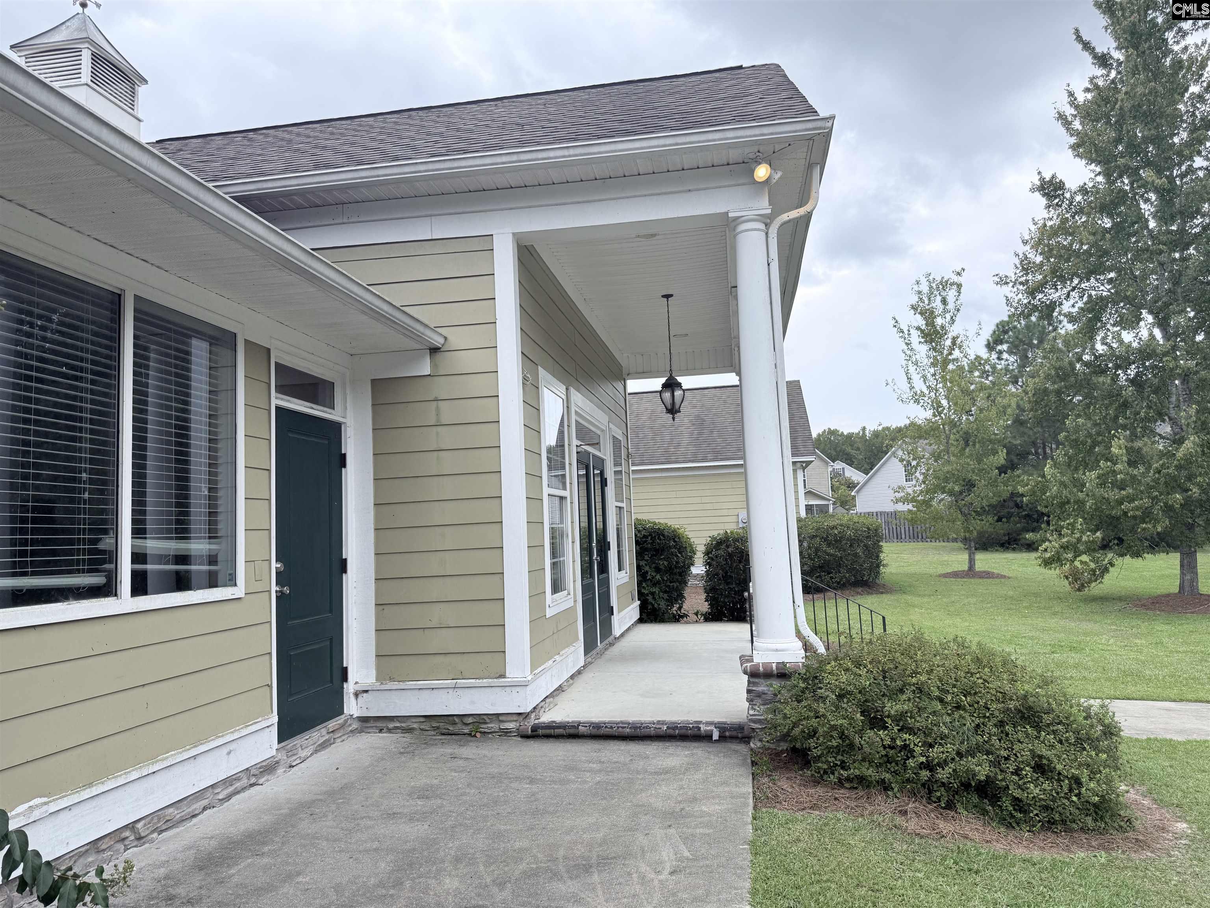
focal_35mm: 24
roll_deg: +2.9
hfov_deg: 71.6
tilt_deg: +6.2
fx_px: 839
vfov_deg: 56.8
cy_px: 454
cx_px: 605
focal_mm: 6.76
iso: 100
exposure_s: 1/2232
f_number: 1.78
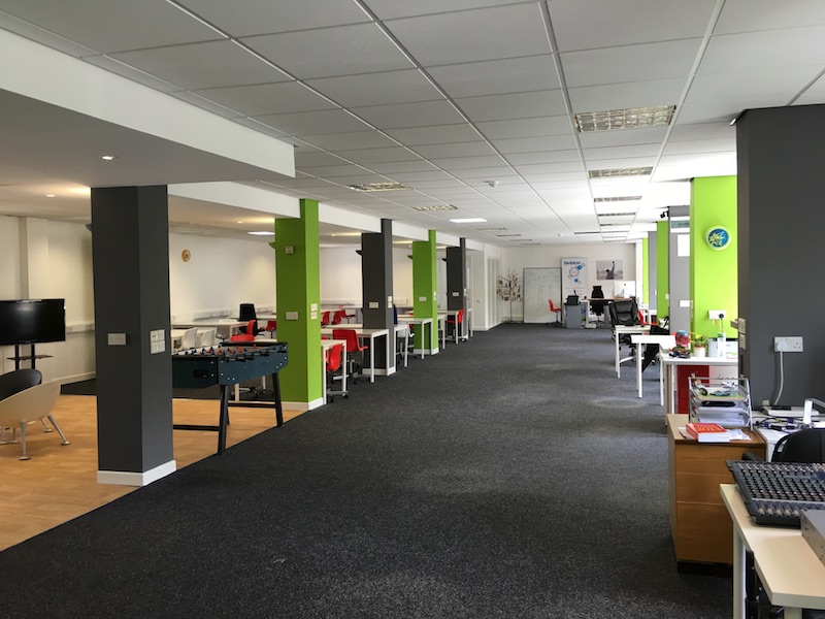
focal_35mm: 29
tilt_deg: -1.3
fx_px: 691
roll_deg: +1.0
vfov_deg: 48.2
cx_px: 412
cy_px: 310
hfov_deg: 61.7
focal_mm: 4.15
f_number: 2.2
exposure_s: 1/33
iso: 32
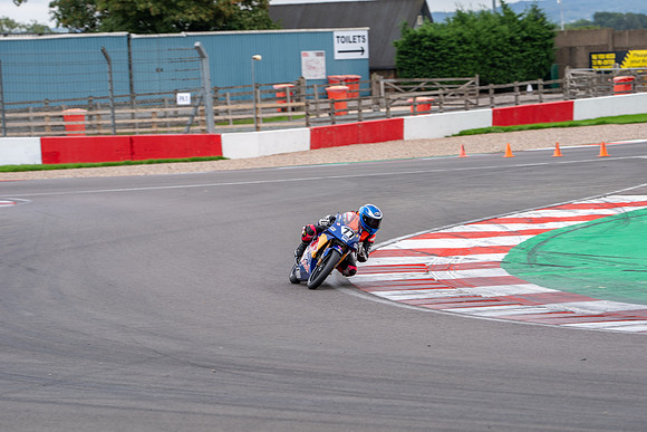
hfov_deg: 9.4
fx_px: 3923
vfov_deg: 6.3
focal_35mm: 218
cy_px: 216
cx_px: 324
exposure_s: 1/200
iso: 200
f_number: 6.3
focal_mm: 218
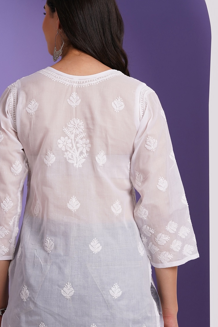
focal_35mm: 164
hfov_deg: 8.4
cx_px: 79
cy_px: 168
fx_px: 1490
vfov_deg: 12.5
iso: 250
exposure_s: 1/125
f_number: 11
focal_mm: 122
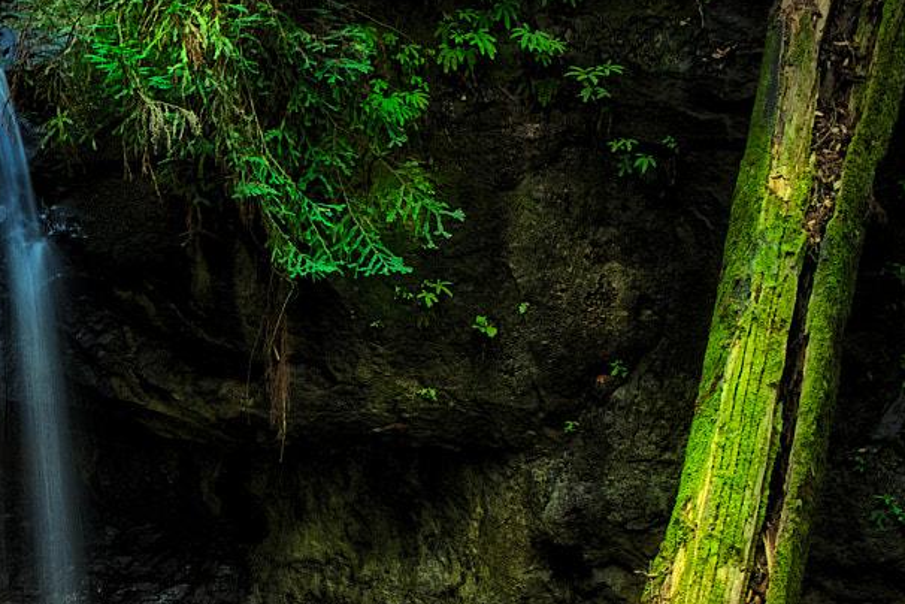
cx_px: -48
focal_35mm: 103
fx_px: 2589
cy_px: 478
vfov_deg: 13.2
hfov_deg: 19.1
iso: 100
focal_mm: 39
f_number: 5
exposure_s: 4
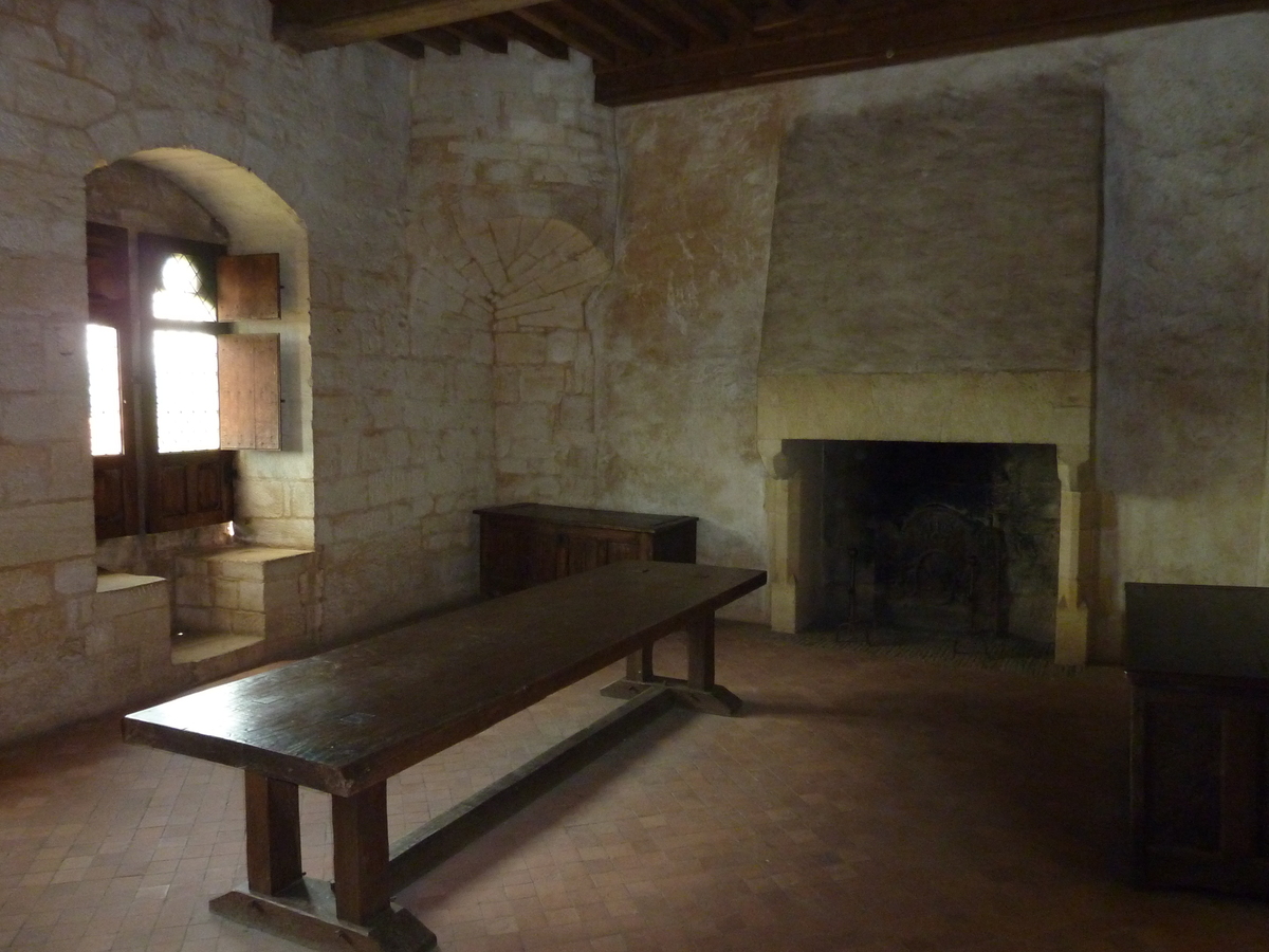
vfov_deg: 54.9
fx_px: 916
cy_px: 476
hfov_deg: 69.4
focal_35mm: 25
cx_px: 634
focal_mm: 4.1
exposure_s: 1/30
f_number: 3.3
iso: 400
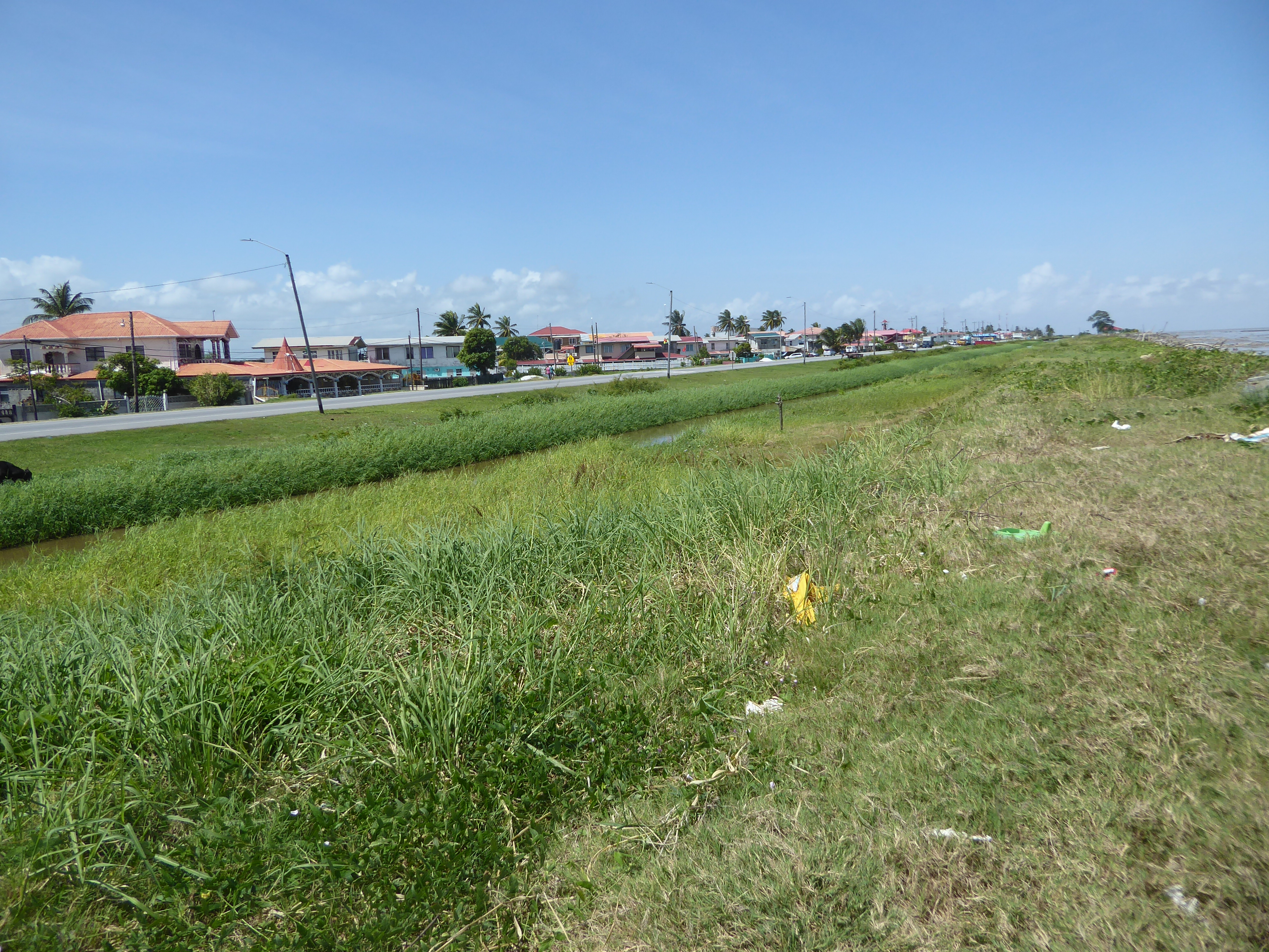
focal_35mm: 25
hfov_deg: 69.4
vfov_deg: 54.9
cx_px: 634
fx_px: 916
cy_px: 476
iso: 80
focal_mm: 4.3
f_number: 3.3
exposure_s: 1/1000
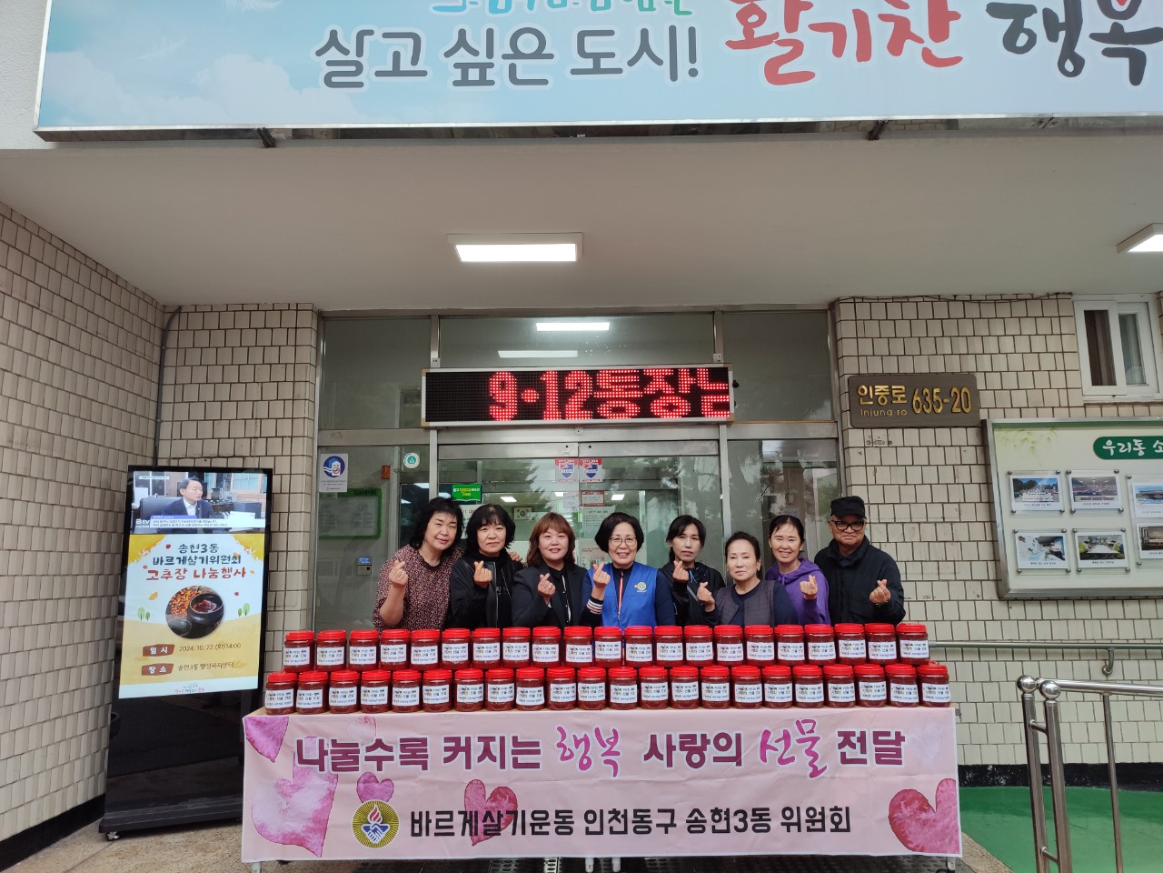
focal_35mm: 25
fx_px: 840
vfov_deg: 54.9
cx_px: 582
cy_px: 436
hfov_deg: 69.4
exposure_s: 1/30
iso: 63
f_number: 1.9
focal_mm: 6.04
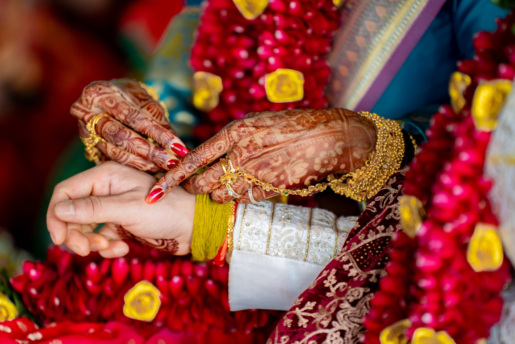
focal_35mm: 172
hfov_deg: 11.9
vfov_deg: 8.0
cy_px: 172
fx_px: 2460
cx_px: 258
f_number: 2.8
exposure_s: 1/640
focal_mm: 172
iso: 1000
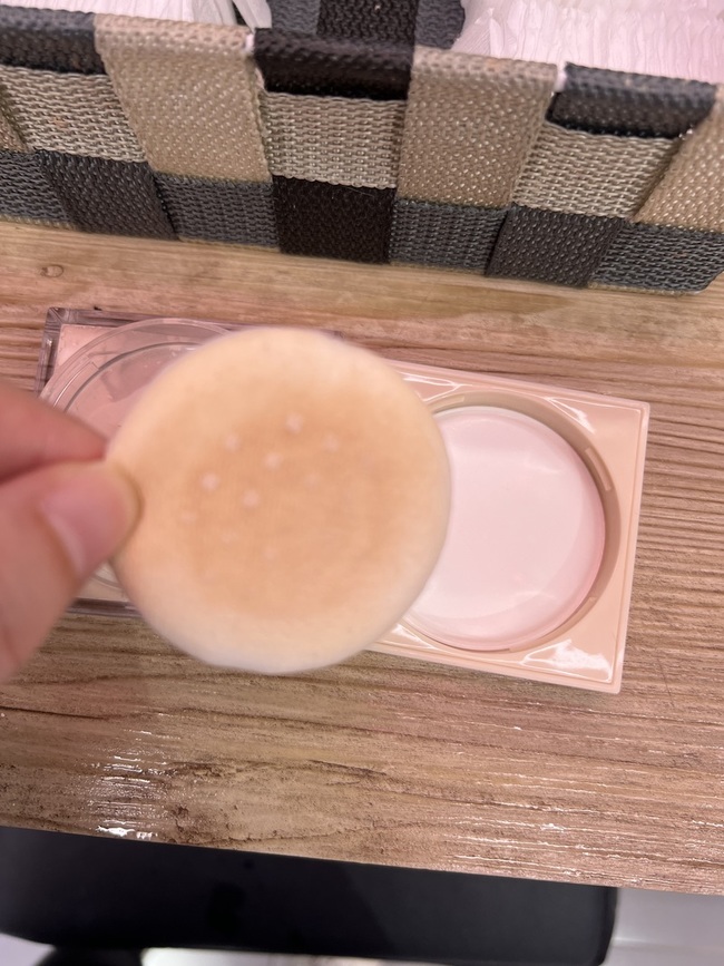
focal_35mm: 26
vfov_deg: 67.3
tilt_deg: -75.9
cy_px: 483
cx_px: 362
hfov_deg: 53.1
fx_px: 725
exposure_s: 1/121
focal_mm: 5.7
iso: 64
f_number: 1.5
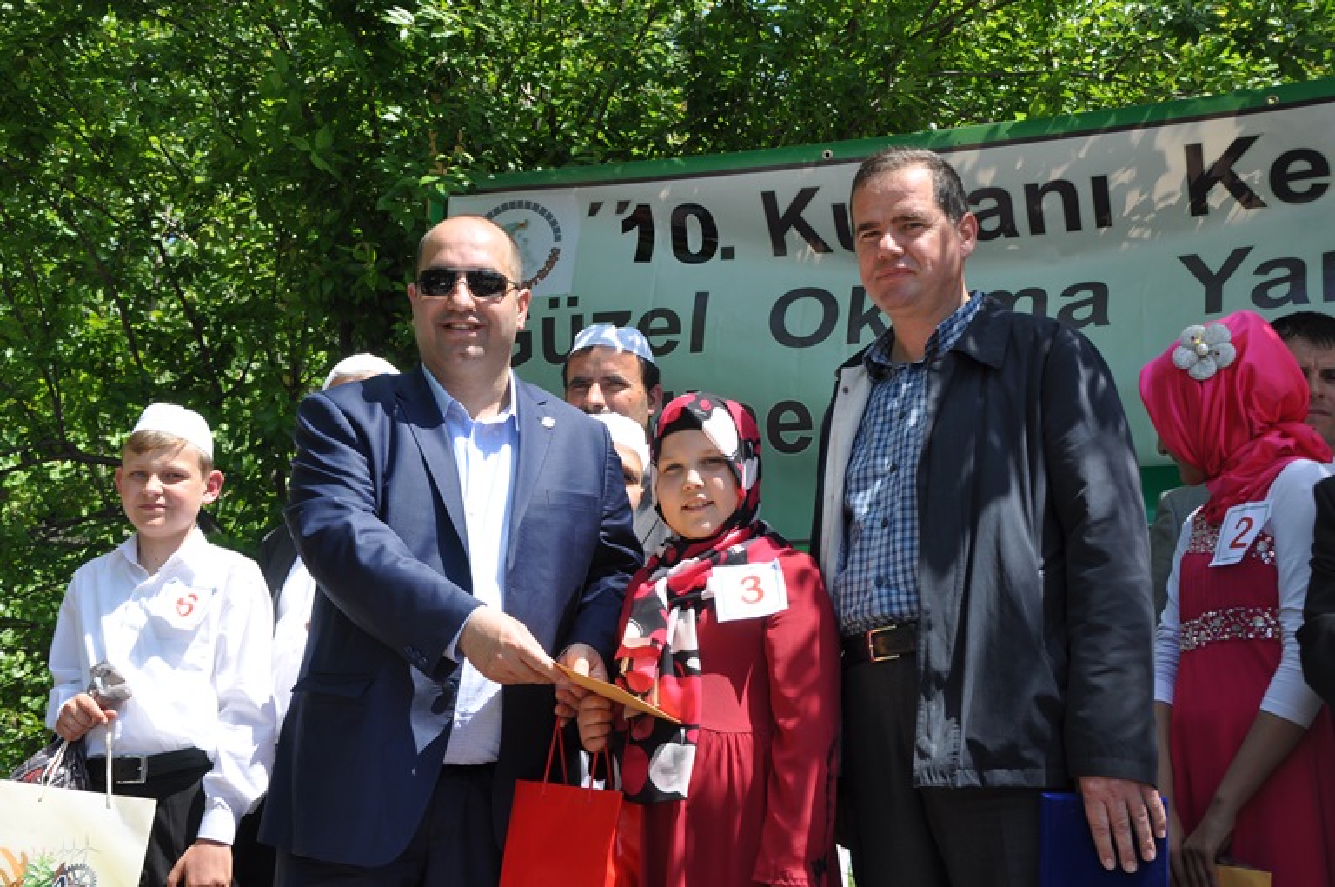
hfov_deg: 37.9
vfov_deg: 25.7
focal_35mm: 52
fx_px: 1944
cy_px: 444
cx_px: 668
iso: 200
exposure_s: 1/320
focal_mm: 35
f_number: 9
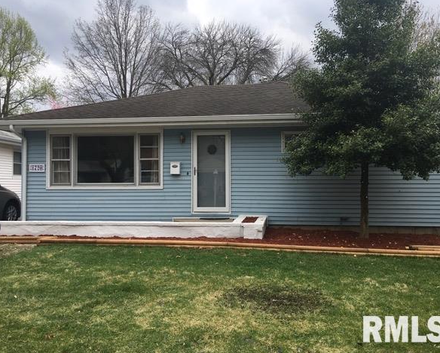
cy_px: 173
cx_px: 237
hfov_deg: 57.1
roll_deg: +0.0
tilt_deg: +2.3
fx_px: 404
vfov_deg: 47.2
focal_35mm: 31
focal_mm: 4.15
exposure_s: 1/938
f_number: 2.2
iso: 25
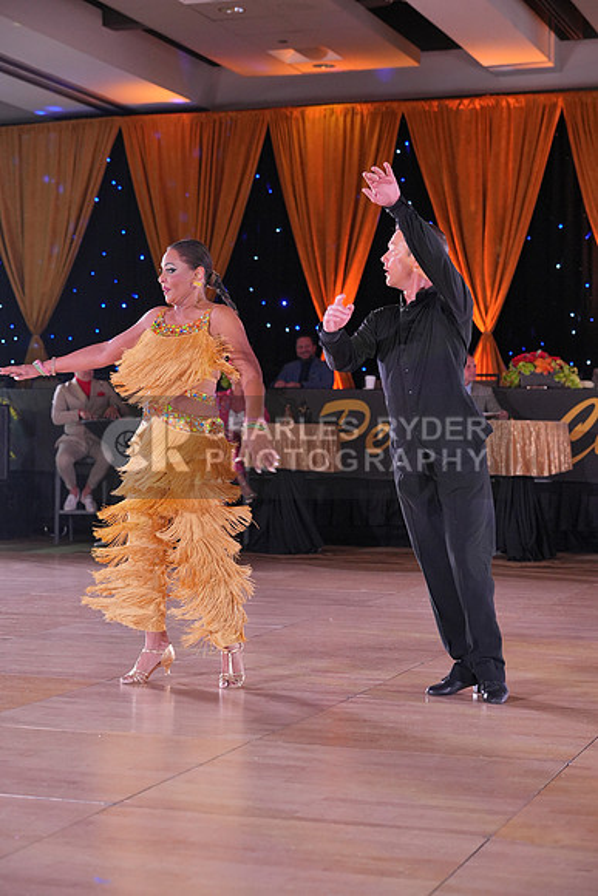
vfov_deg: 30.1
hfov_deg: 20.3
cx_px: 299
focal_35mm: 67
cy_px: 448
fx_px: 1668
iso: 2500
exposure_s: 1/400
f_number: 4
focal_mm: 67
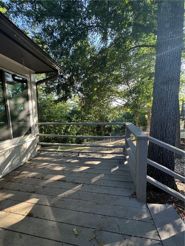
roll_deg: +1.6
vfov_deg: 102.1
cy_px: 123
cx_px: 92
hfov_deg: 85.7
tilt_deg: -6.8
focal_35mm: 14
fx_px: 100
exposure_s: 1/99
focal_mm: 2.22
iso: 64
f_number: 2.2
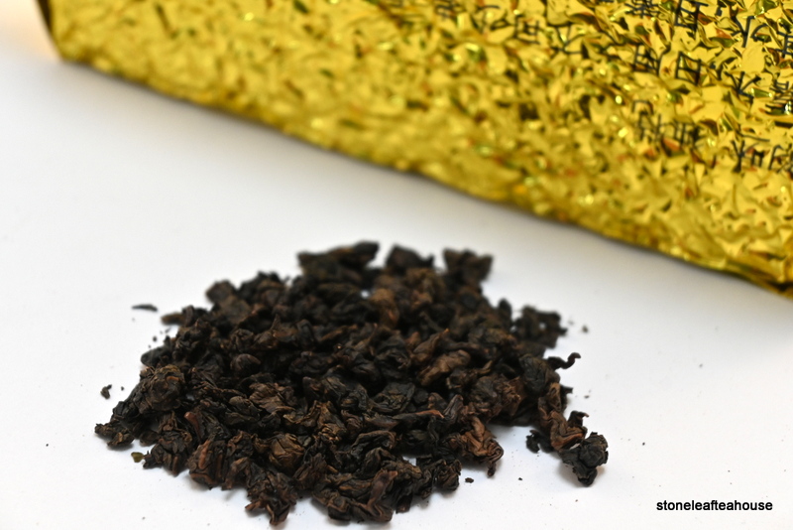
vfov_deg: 19.7
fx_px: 1520
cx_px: 396
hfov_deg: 29.2
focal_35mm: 69
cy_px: 265
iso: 560
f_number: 6
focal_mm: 46
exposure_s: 1/125
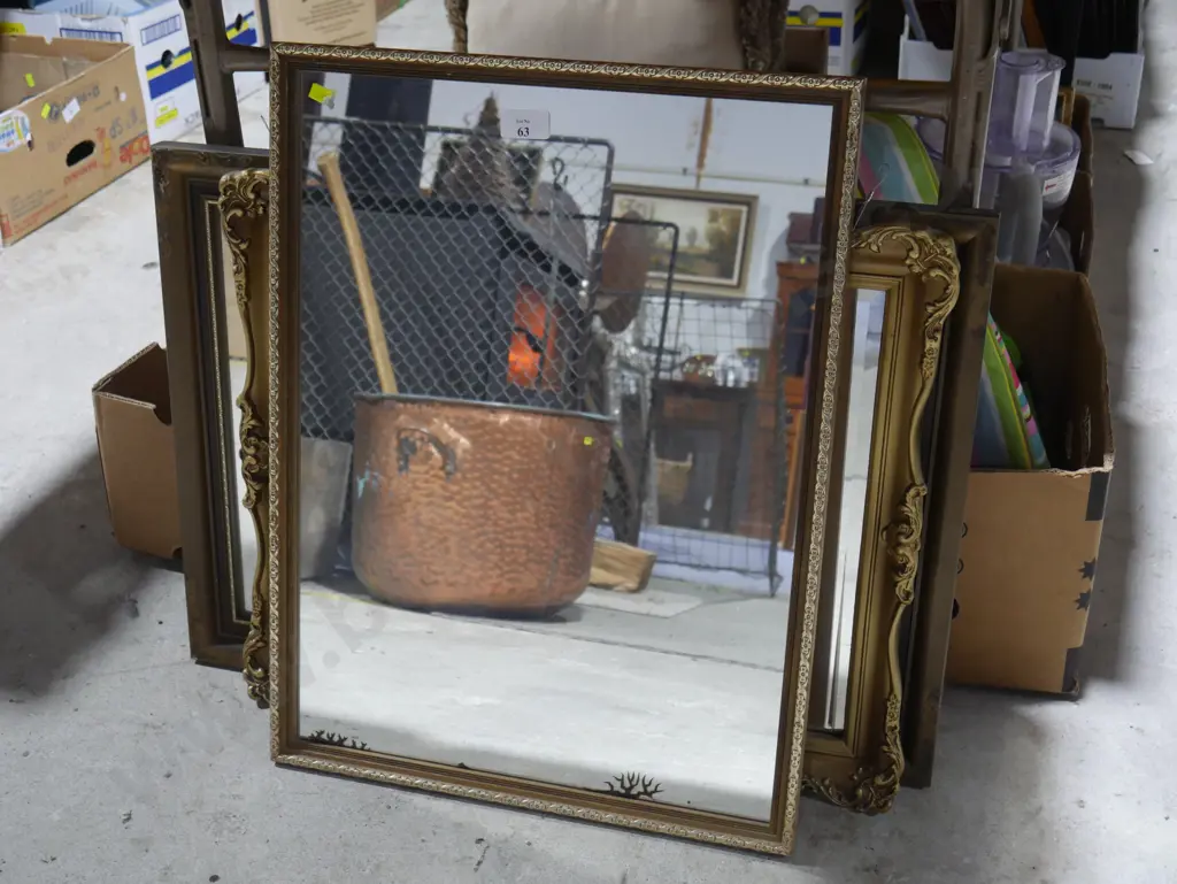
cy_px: 442
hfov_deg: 41.2
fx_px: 1565
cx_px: 588
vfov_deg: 31.5
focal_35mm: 46
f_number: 5.1
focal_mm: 23
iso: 1000
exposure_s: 1/60
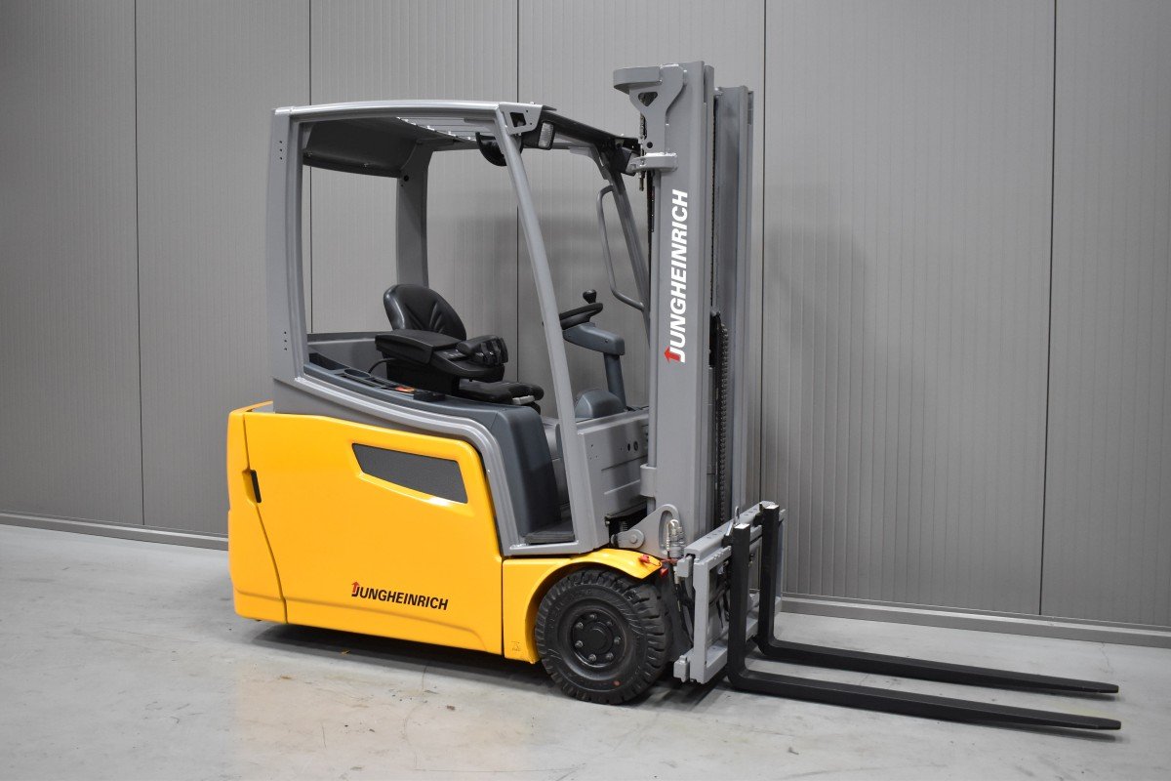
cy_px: 390
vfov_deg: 36.9
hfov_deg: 53.1
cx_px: 586
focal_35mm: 36
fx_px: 1171
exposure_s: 1/60
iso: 1250
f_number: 4.5
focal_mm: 24
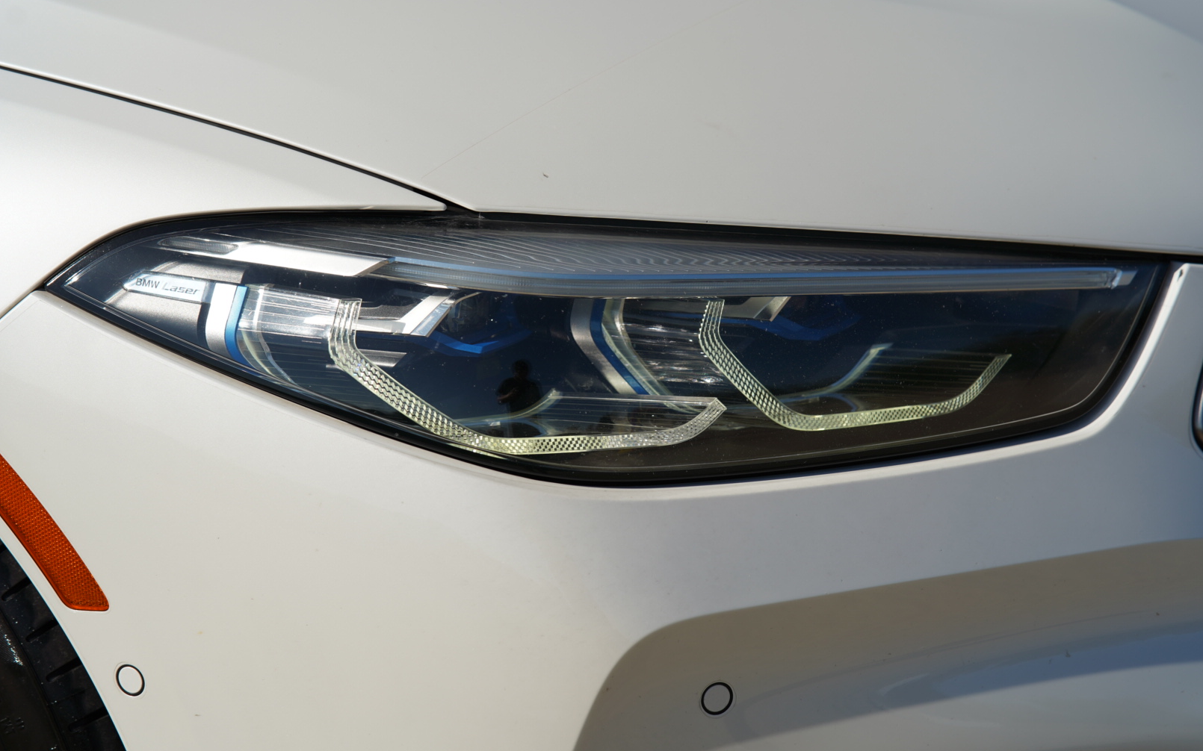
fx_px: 2852
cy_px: 368
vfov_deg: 15.0
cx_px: 603
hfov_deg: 23.8
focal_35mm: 87
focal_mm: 85
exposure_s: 1/1000
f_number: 4.5
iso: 100
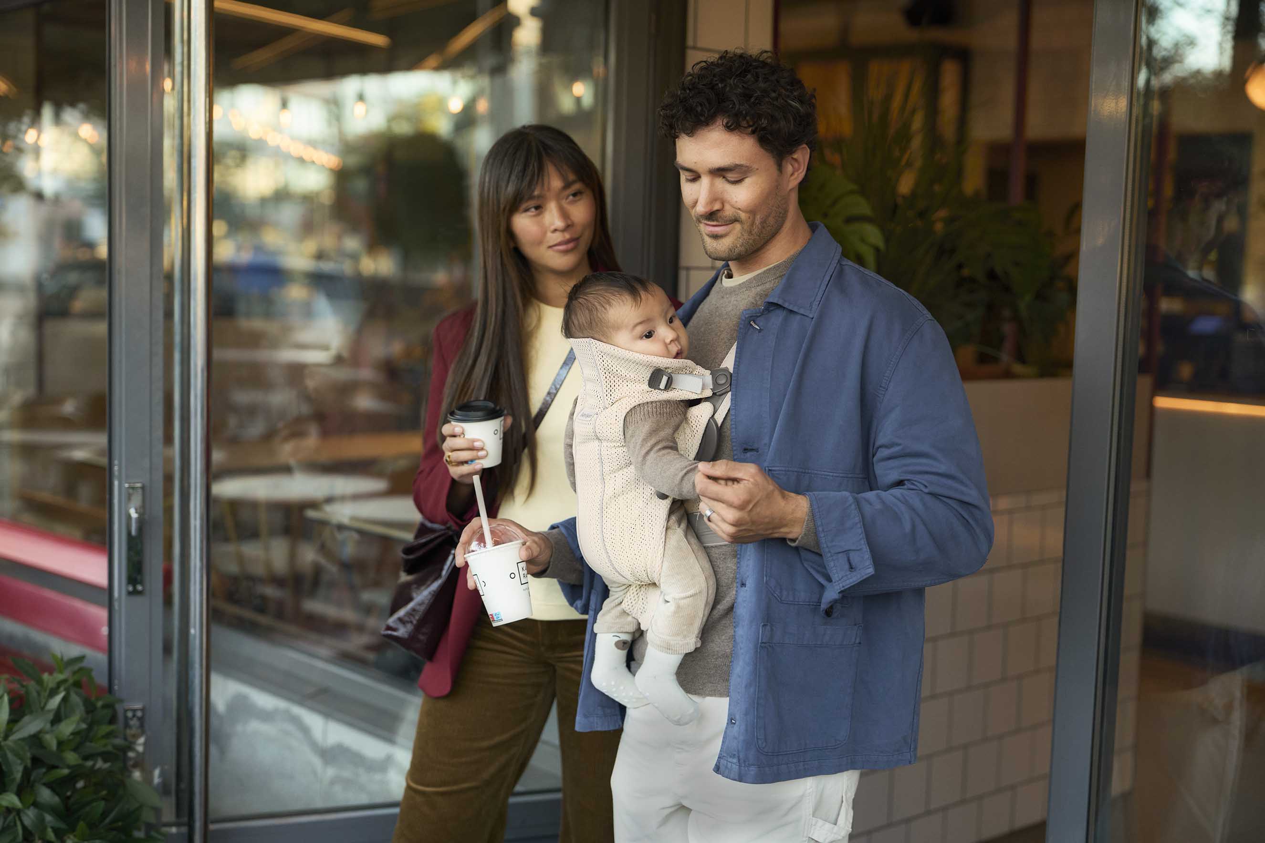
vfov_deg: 29.9
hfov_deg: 43.6
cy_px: 422
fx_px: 1581
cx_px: 632
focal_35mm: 45
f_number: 2
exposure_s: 1/400
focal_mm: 45
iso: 640
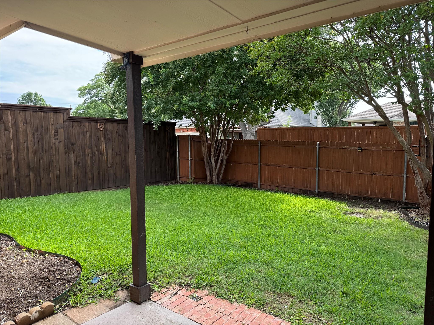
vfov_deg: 56.8
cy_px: 162
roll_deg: +0.7
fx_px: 301
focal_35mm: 24
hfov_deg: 71.6
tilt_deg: -5.0
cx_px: 217
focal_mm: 6.76
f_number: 1.78
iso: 80
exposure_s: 1/503
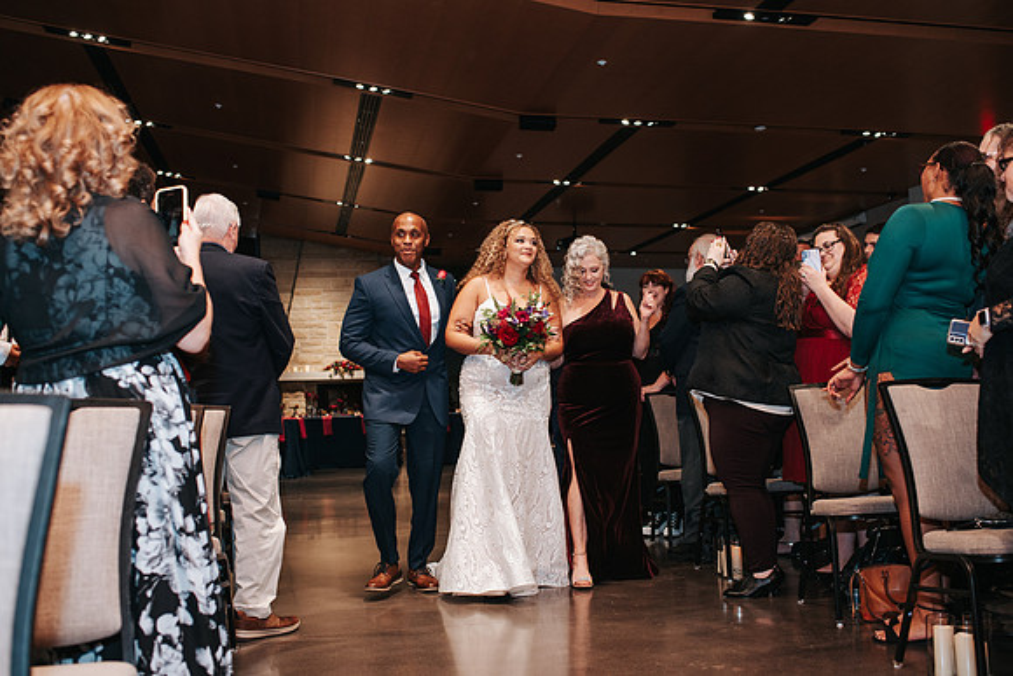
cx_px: 506
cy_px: 338
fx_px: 1074
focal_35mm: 38
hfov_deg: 50.5
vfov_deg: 34.9
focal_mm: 35
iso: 1000
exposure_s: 1/200
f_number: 2.8
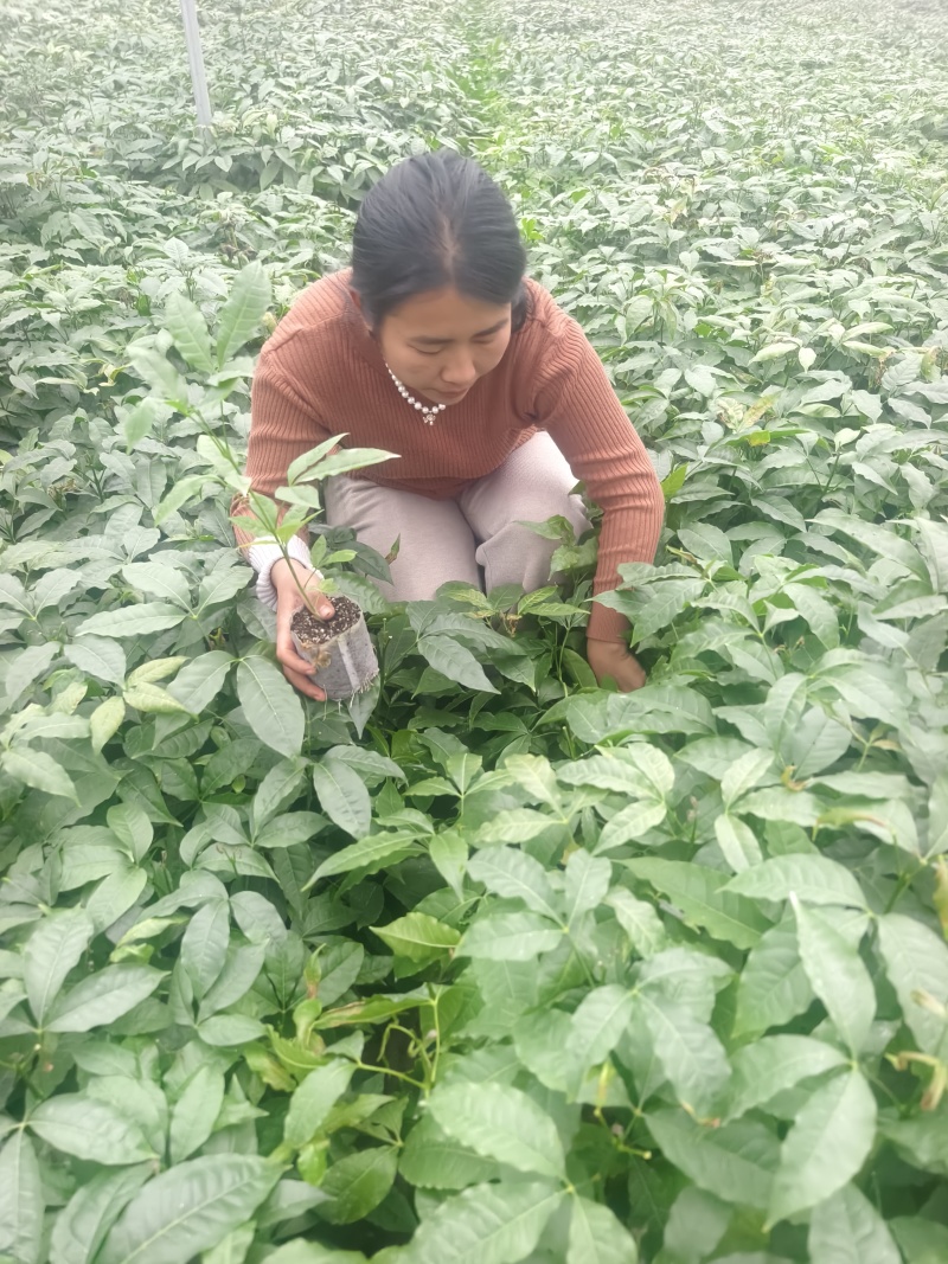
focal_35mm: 23
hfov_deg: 58.9
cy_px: 632
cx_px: 474
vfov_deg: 73.9
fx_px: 840
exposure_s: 1/176
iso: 2665
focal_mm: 8.67
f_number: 1.75
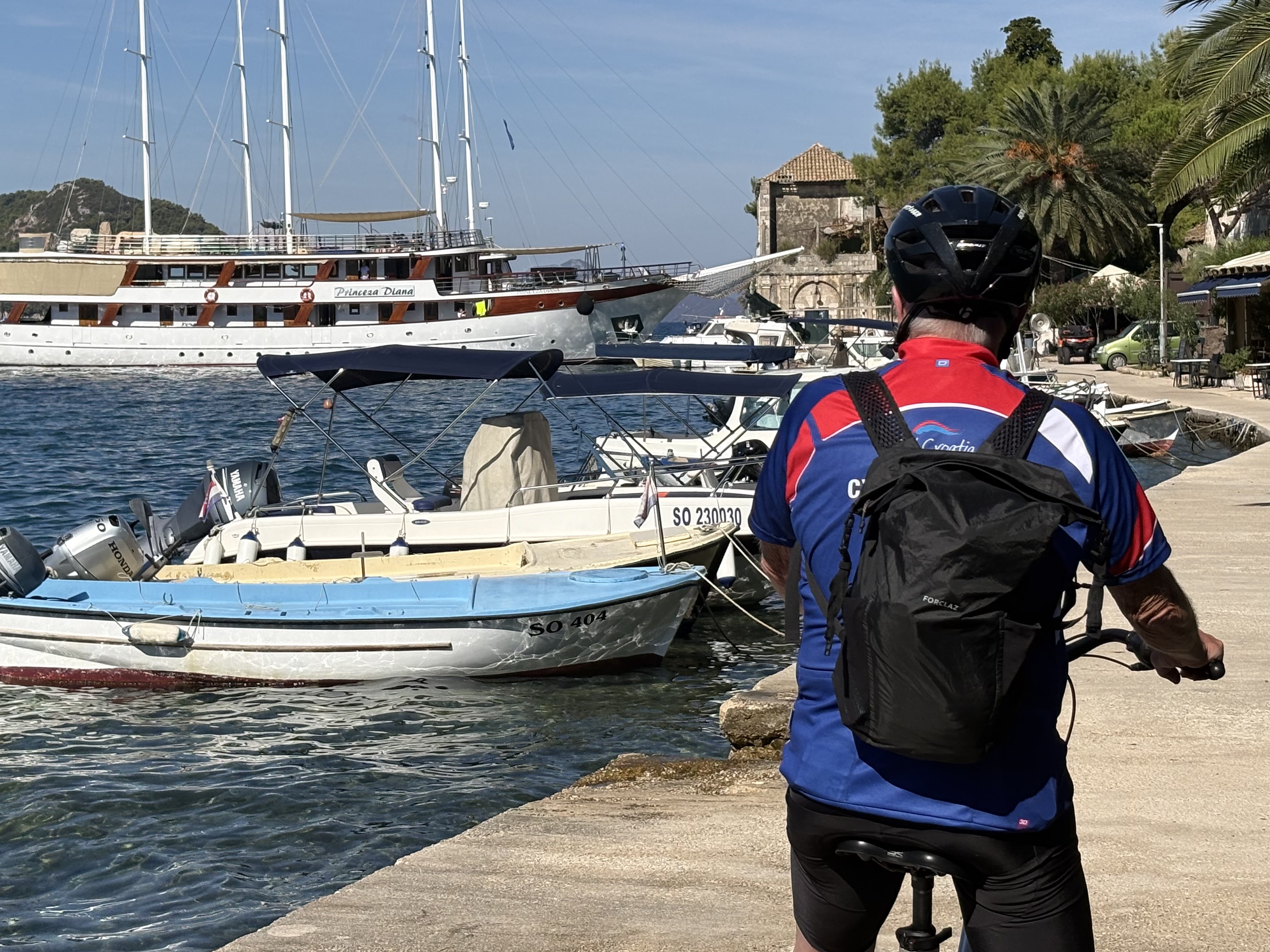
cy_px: 340
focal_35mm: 73
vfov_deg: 20.1
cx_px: 472
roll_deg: +1.1
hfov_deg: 26.6
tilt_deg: -1.4
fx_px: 2678
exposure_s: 1/4630
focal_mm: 5.96
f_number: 1.6
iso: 32
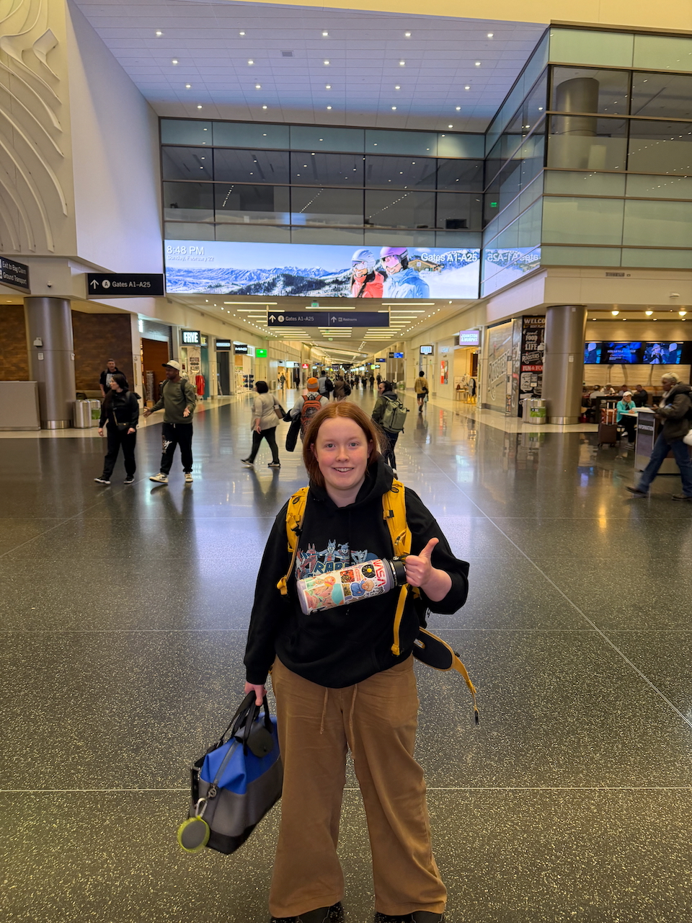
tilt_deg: -8.2
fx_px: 640
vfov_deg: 71.6
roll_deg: -0.1
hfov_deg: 56.8
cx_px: 346
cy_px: 462
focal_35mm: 24
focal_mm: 6.76
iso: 200
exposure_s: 1/60
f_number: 1.78
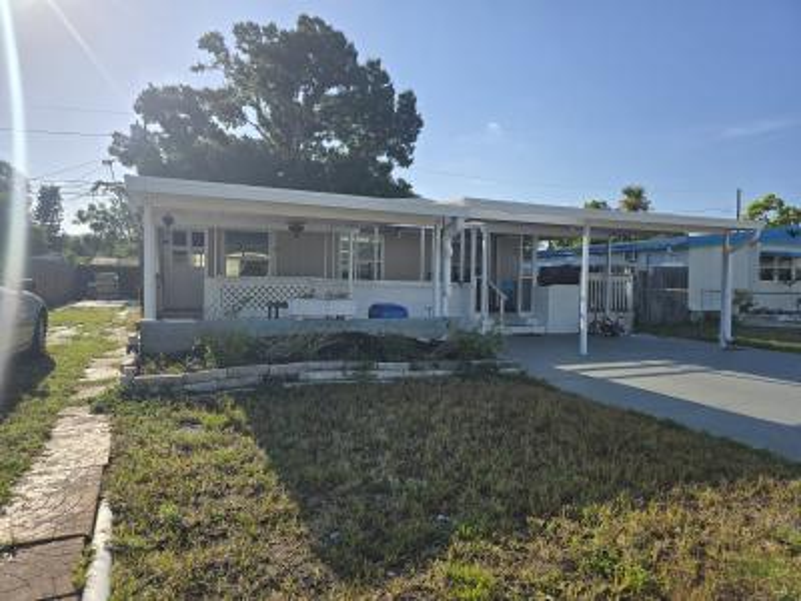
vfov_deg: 58.9
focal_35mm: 23
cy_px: 300
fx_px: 532
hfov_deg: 73.9
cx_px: 400
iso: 12
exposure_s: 1/1476
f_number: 1.7
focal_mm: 6.3
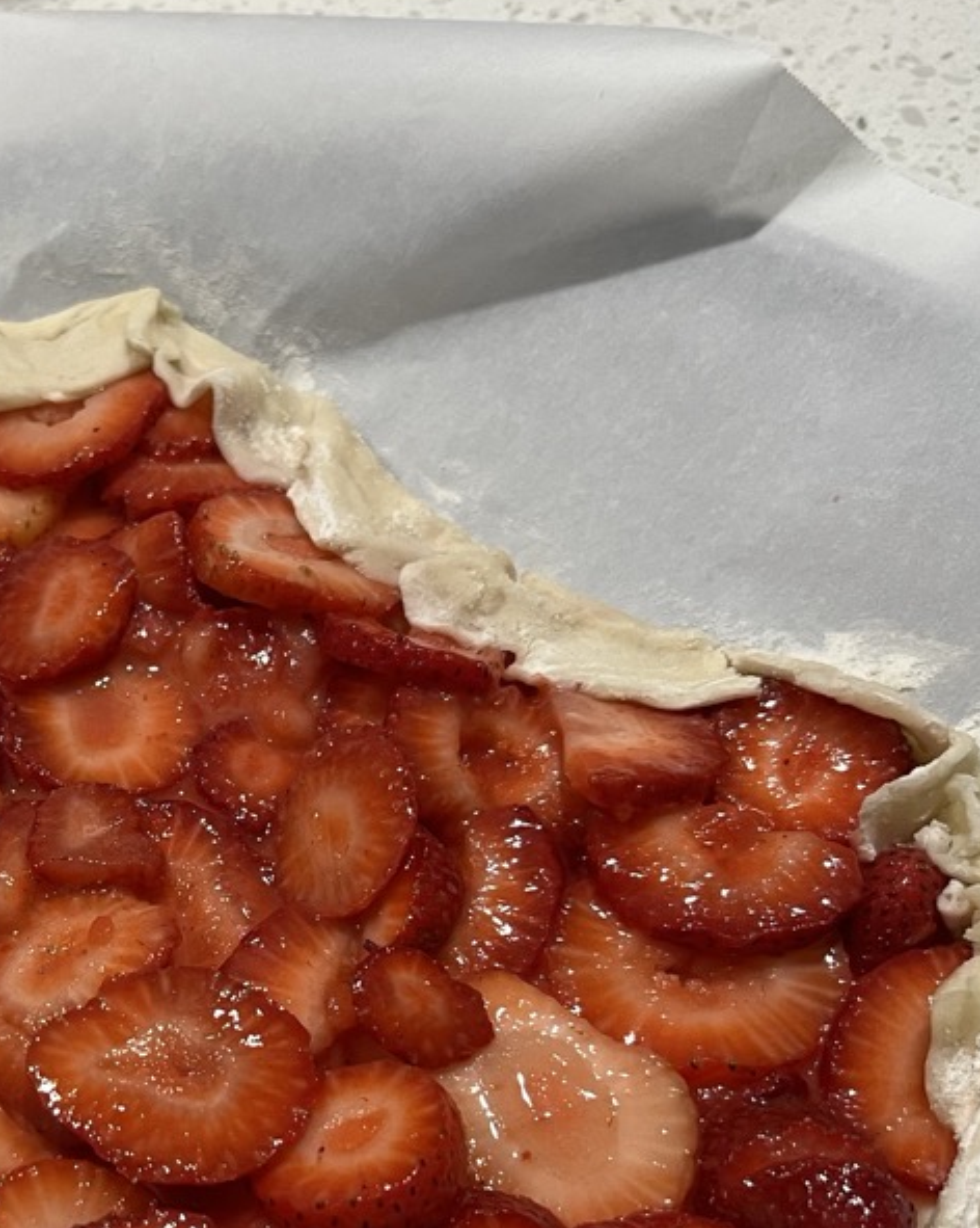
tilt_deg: -56.3
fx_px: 1996
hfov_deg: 26.2
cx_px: 6
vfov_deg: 33.4
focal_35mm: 55
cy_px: 933
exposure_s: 1/60
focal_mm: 5.7
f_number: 1.5
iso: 160
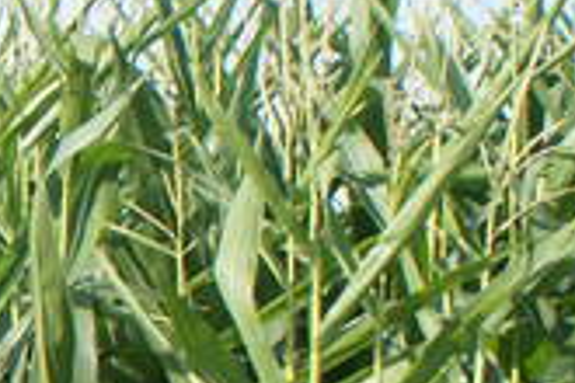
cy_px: 503
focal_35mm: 237
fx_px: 3785
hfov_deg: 7.9
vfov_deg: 5.8
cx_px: -871
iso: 100
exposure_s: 1/125
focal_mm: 26
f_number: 9
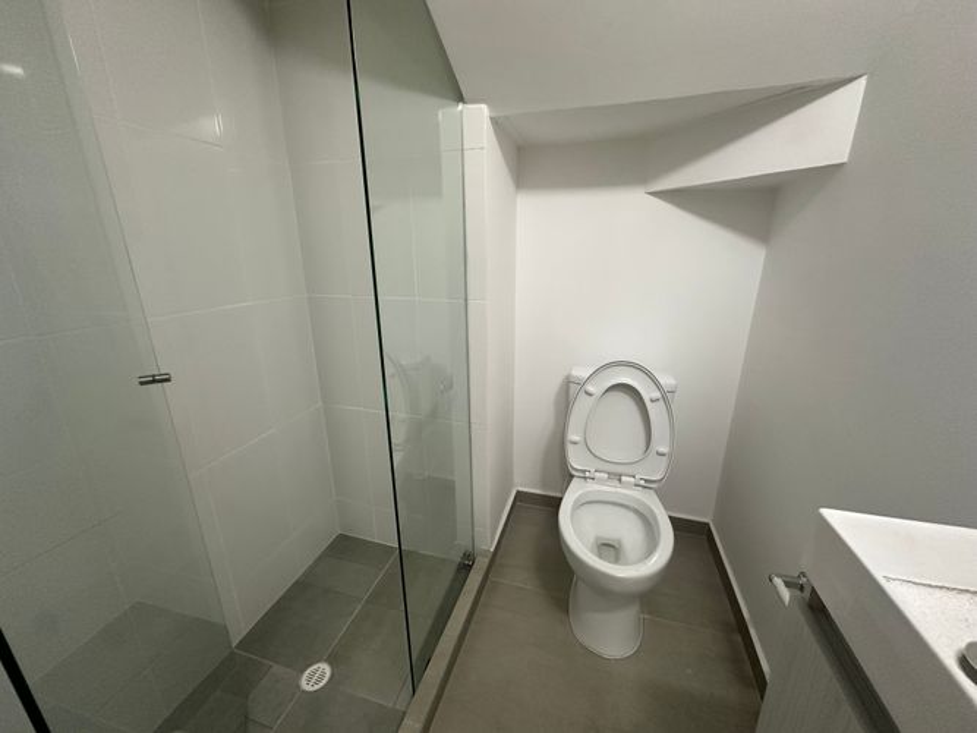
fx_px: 395
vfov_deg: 85.7
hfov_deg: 102.1
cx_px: 488
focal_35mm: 14
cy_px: 366
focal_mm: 2.22
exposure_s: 1/120
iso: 250
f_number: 2.2
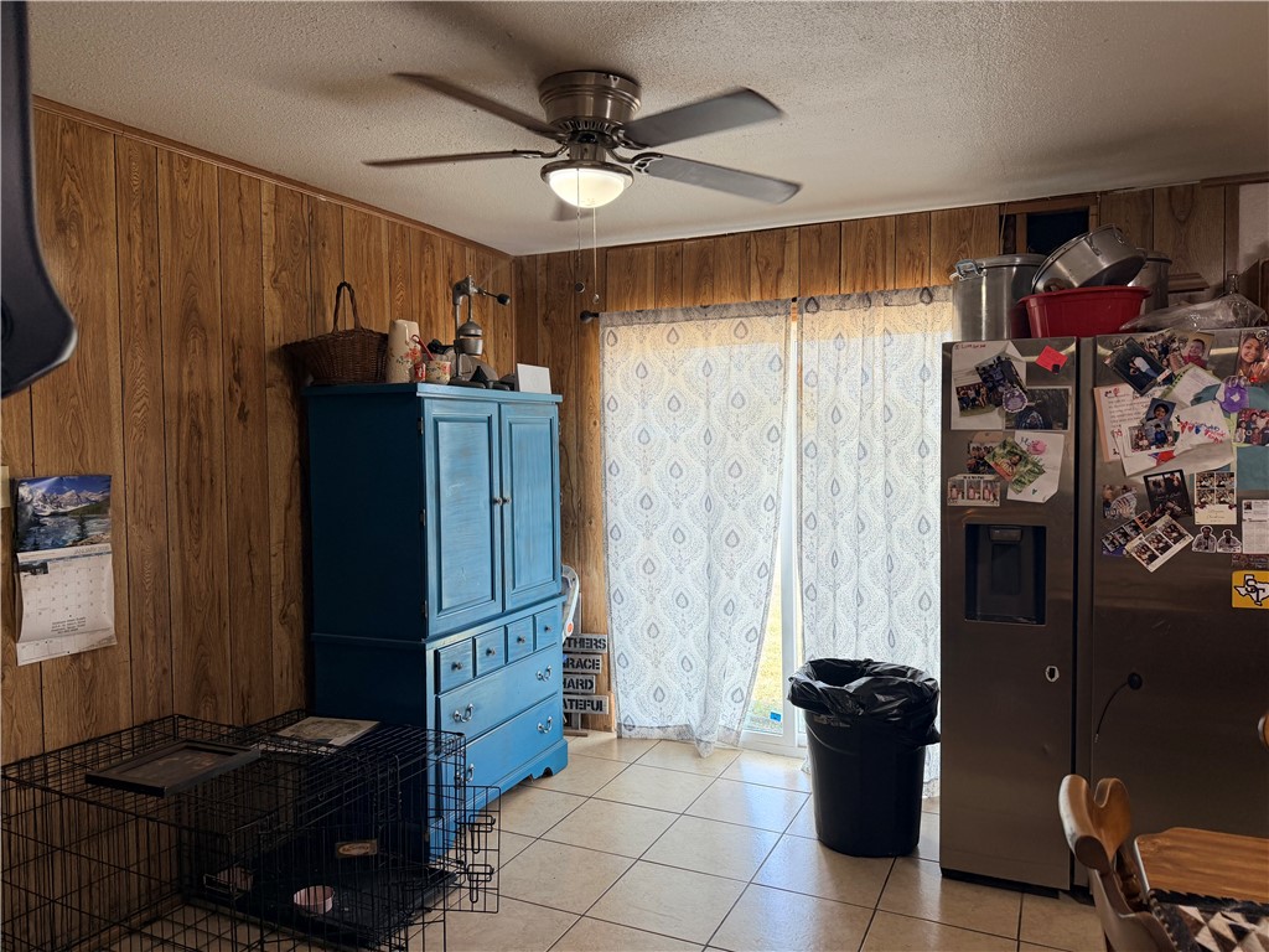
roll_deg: +0.5
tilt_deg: -0.9
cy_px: 476
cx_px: 634
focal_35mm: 24
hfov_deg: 71.6
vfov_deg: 56.8
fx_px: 880
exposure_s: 1/120
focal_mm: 6.76
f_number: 1.78
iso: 100
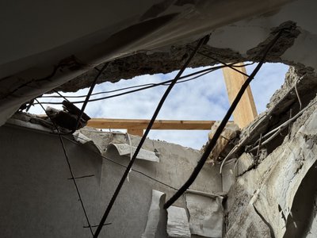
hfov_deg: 39.7
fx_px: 440
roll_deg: -1.0
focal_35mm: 48
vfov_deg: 30.3
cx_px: 158
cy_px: 119
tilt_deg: +29.9
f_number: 1.78
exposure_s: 1/5376
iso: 64
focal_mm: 6.76
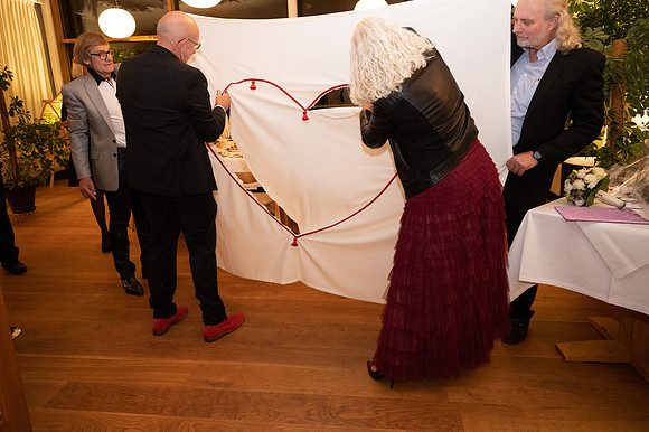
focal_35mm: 24
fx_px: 432
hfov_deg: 73.8
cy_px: 216
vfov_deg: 53.1
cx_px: 324
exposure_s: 1/60
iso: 6400
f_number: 4
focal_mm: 24
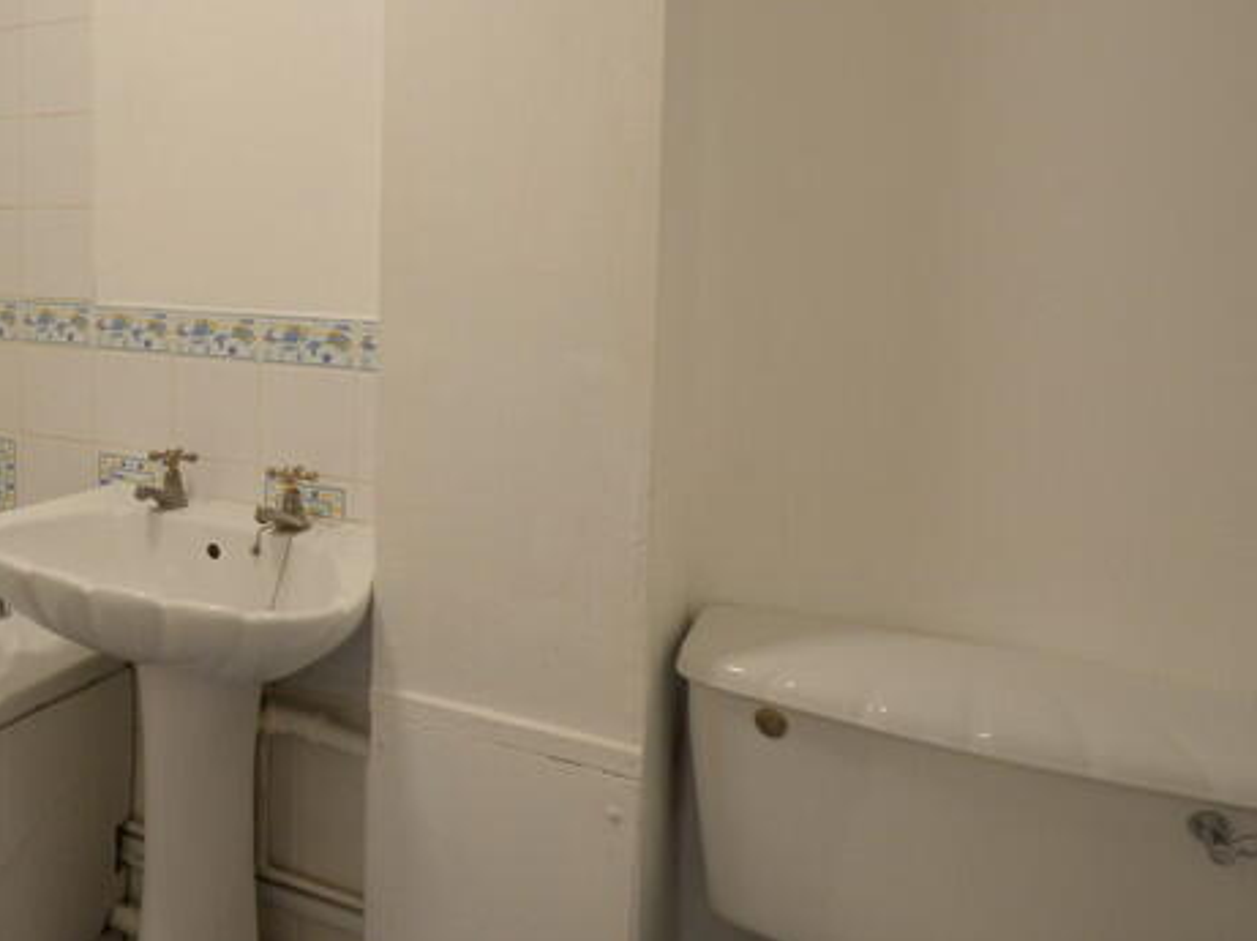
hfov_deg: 49.3
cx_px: 79
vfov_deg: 43.2
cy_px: 284
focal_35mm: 32
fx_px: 1161
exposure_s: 1/80
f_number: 4.5
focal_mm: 10
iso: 400
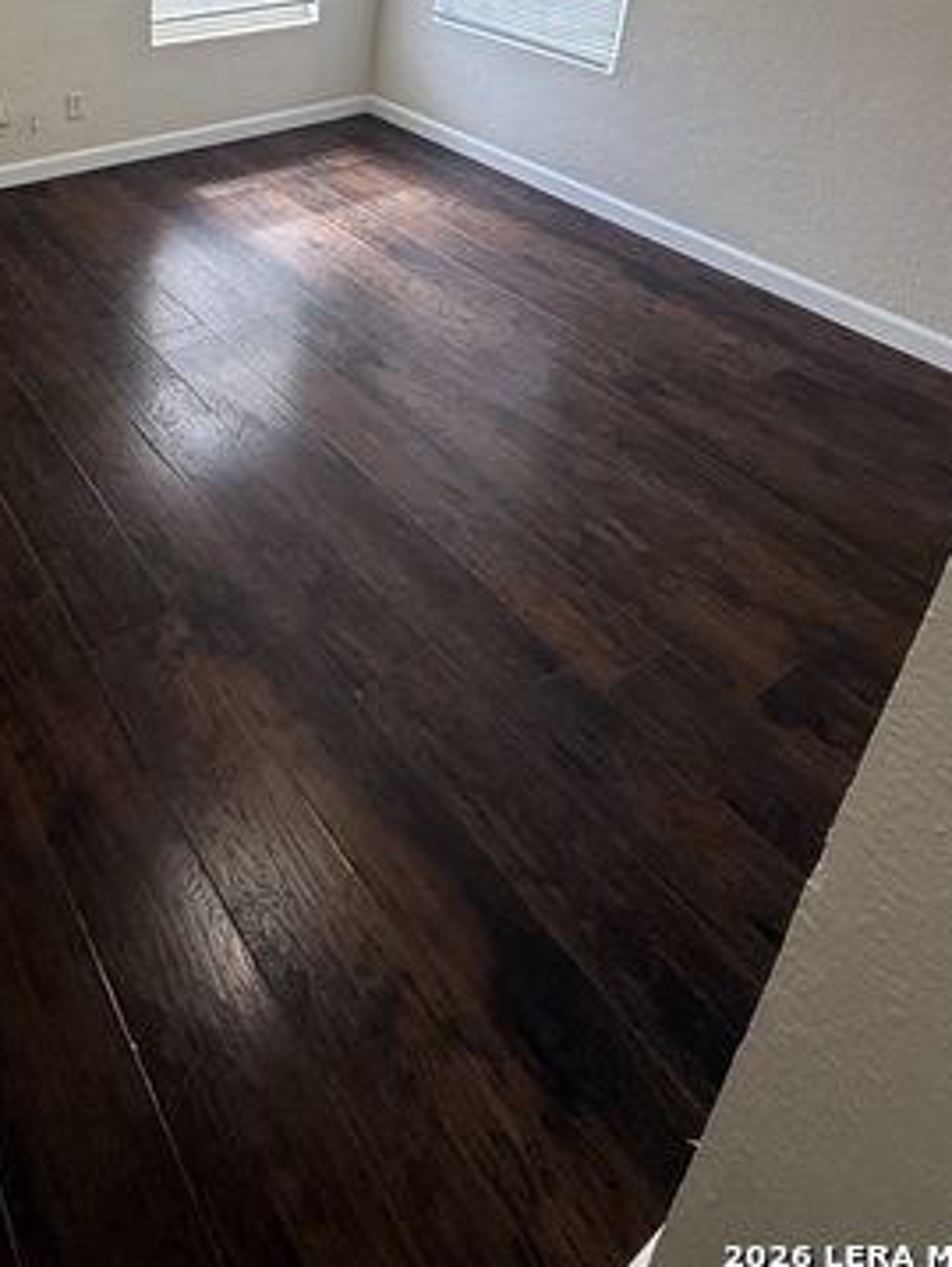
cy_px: 145
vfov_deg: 59.8
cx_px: 156
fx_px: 916
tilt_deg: -21.1
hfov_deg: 50.7
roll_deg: -0.8
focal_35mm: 25
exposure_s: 1/120
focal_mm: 2.22
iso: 100
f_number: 2.2
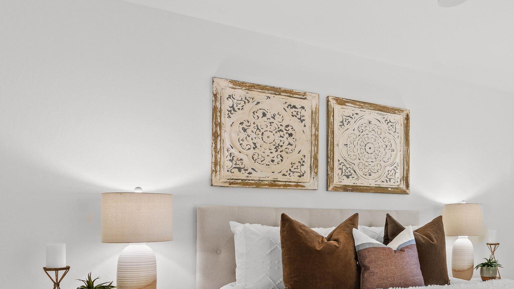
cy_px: 218
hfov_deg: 53.5
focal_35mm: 33
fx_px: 450
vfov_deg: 34.9
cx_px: 443
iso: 100
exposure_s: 1/2
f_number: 8
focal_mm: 16
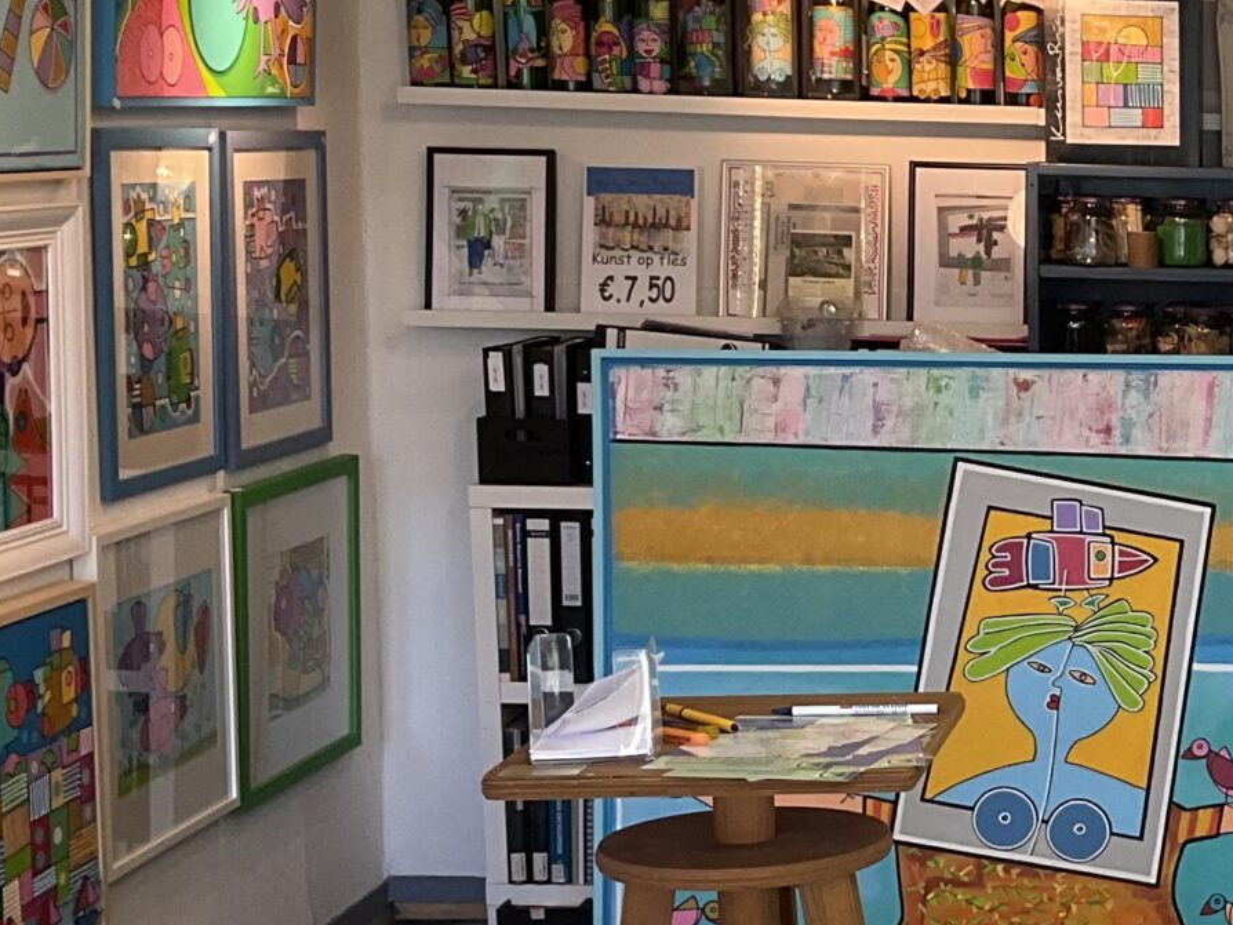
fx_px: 2957
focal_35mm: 83
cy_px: 640
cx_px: 1542
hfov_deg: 21.6
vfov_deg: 17.7
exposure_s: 1/100
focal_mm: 3
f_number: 1.8
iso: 64
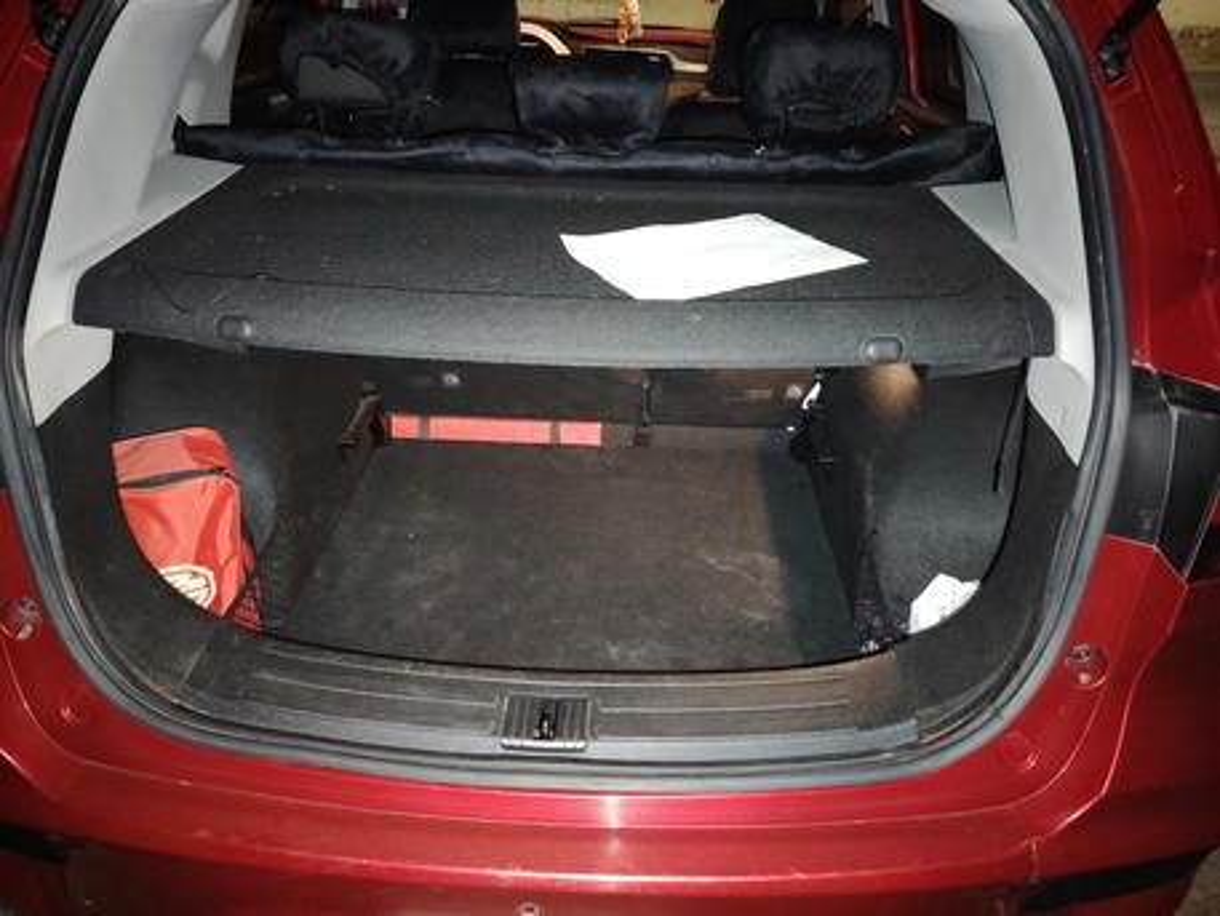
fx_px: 846
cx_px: 610
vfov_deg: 56.8
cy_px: 458
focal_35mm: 24
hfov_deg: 71.6
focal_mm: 5.25
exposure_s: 1/15.2
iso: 17920
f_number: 1.75
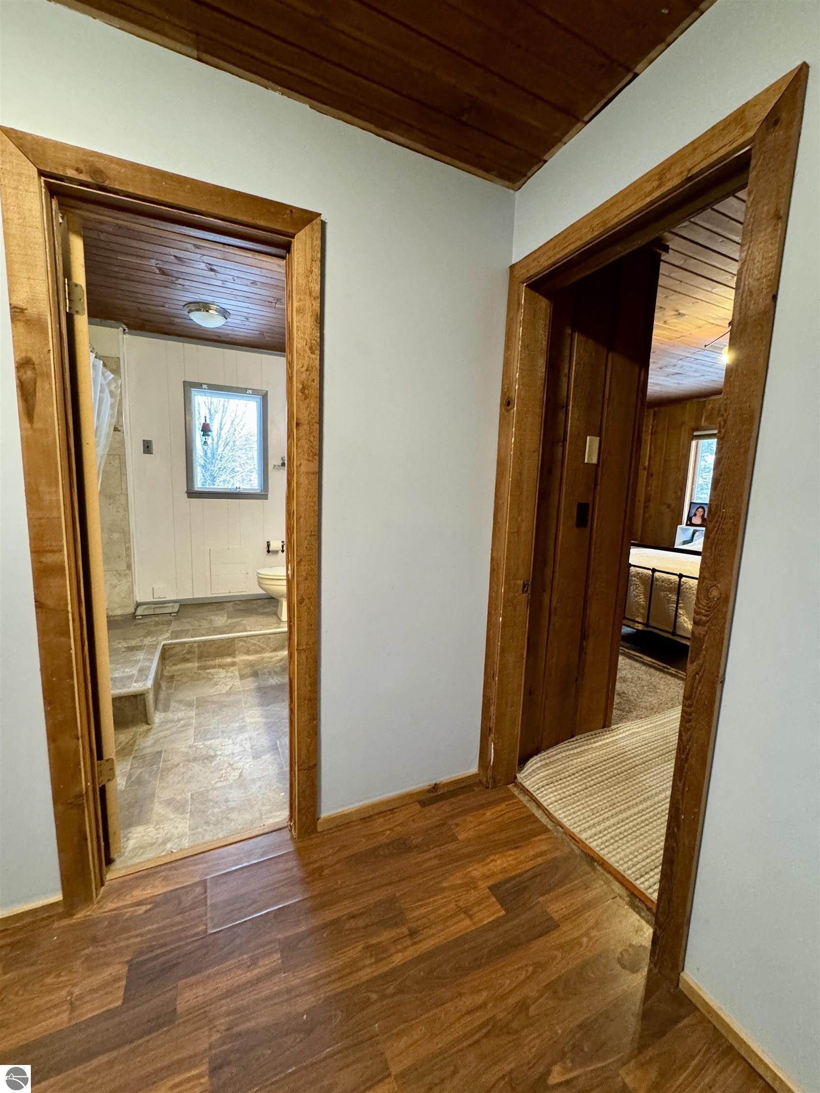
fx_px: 442
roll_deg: -1.5
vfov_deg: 102.1
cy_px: 546
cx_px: 410
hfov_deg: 85.7
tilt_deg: -7.9
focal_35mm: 14
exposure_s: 1/60
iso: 800
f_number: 2.2
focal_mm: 2.22
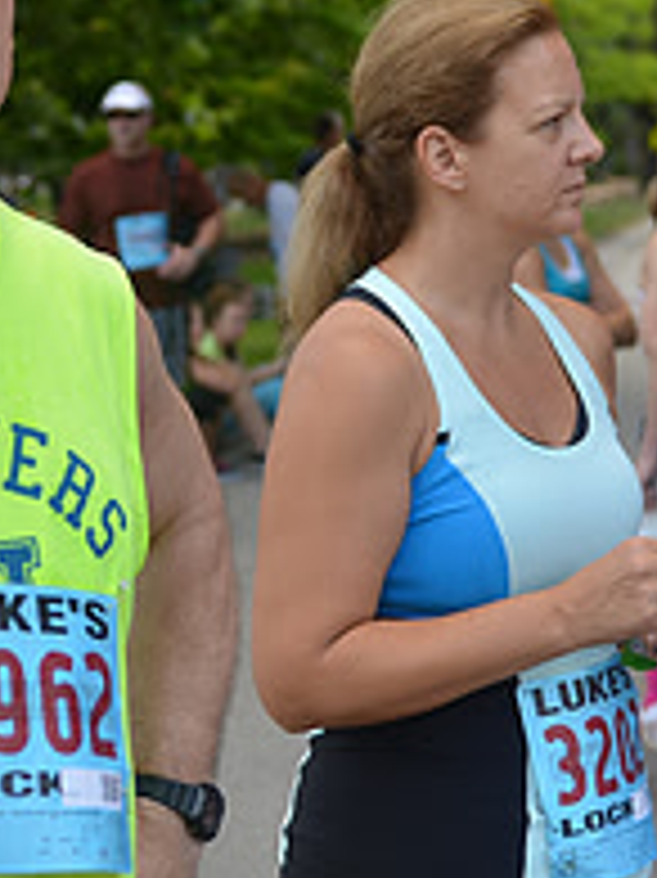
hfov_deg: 18.2
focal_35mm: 80
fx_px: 2027
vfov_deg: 24.4
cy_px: 432
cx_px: 99
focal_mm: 36
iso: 125
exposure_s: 1/250
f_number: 2.8
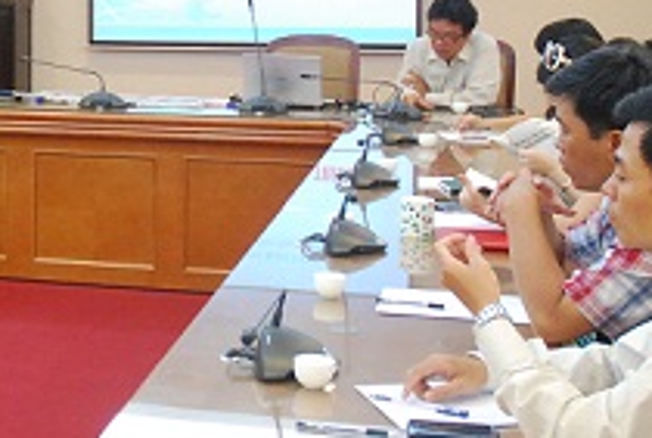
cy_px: 20
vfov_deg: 16.5
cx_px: -16
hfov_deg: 23.6
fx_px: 1488
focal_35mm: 82
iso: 1600
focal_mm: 22
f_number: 3.8
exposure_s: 1/50
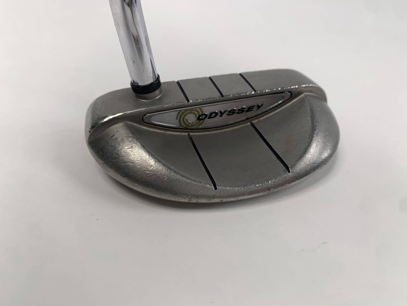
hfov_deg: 67.3
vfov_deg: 53.1
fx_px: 306
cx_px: 204
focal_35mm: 26
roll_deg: -3.9
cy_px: 153
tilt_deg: -38.8
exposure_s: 1/227
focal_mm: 4.25
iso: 25
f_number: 1.8
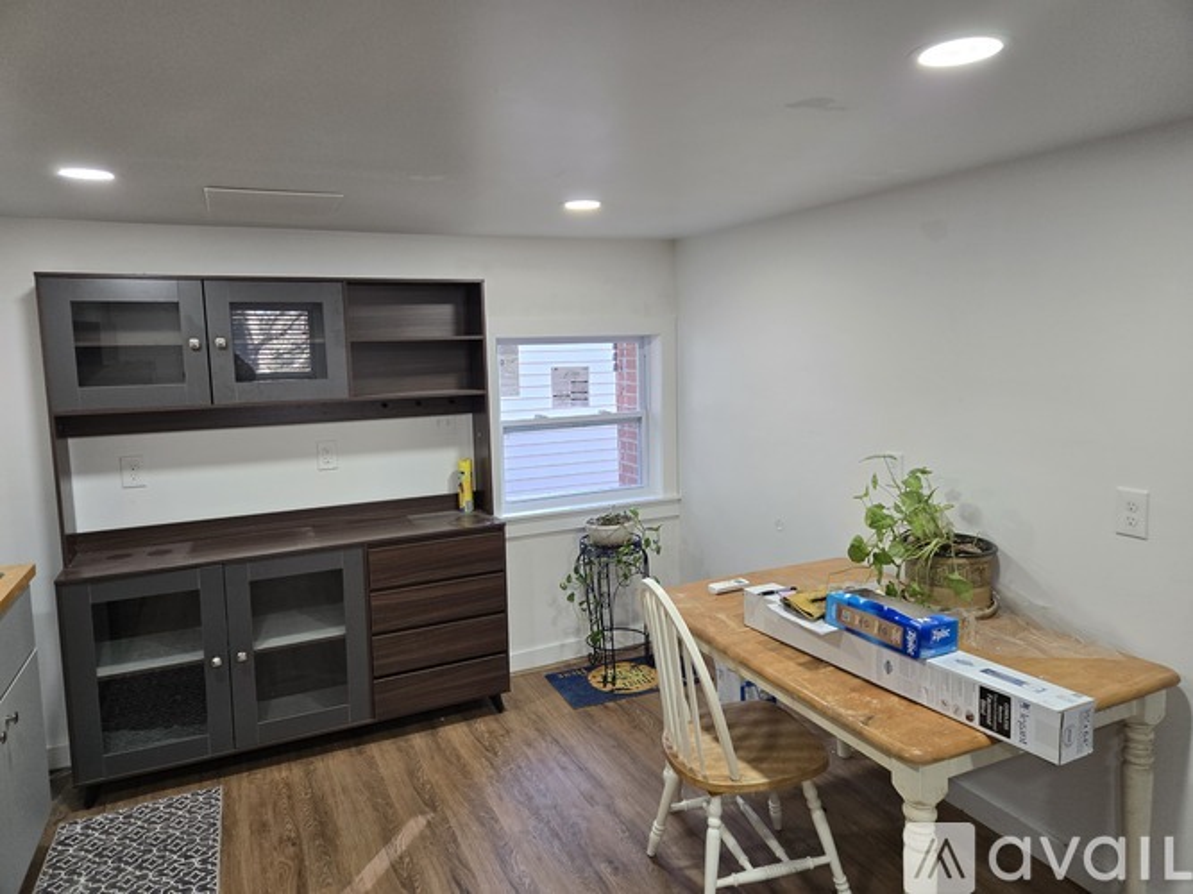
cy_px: 447
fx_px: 793
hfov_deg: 73.9
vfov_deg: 58.9
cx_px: 596
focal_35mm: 23
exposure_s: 1/120
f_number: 1.8
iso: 125
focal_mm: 5.4
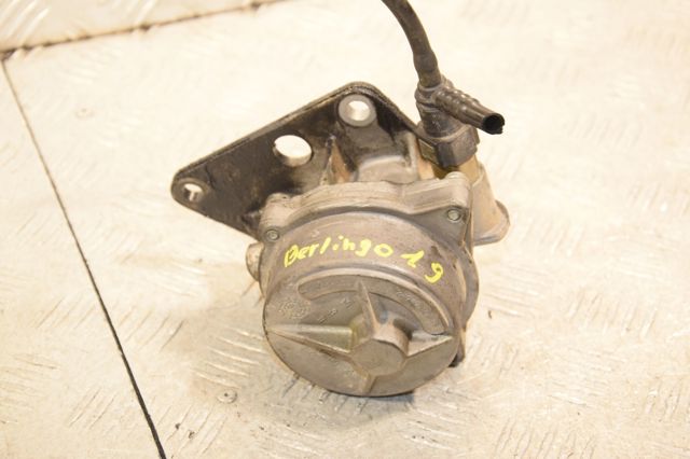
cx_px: 345
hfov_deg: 26.0
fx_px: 1494
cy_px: 230
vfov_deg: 17.5
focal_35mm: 78
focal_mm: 52
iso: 1600
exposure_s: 1/200
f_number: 5.6
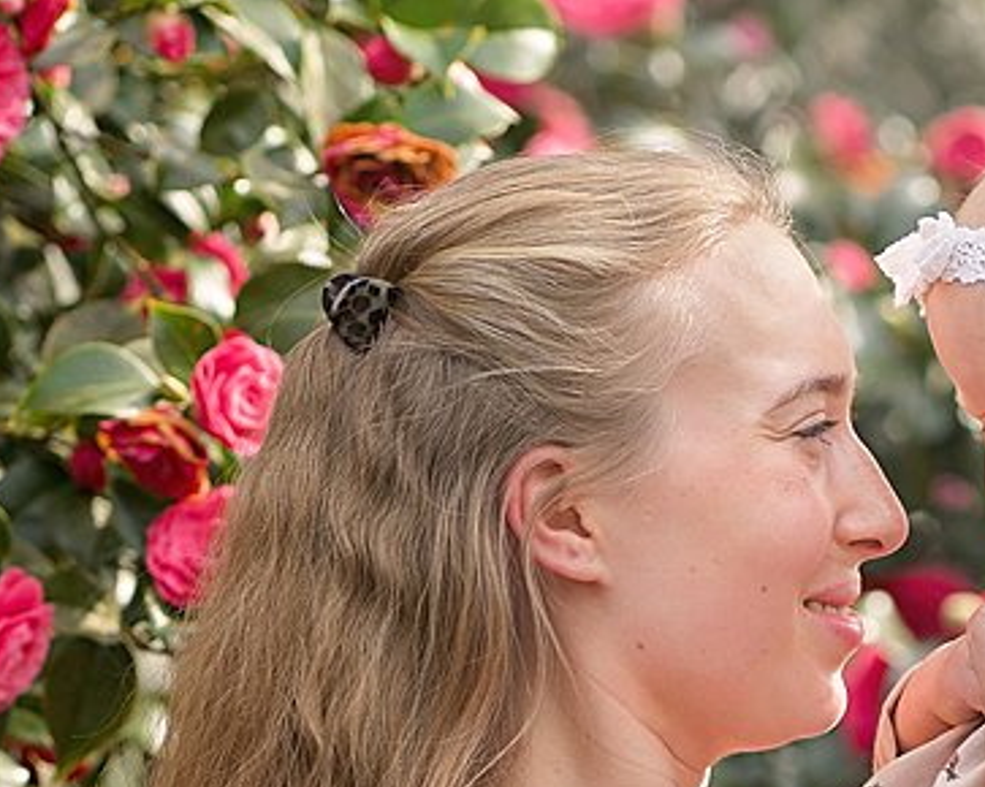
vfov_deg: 5.9
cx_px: 510
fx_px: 7692
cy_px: 540
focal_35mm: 264
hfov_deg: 7.3
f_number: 2.8
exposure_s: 1/400
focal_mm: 85
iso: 100
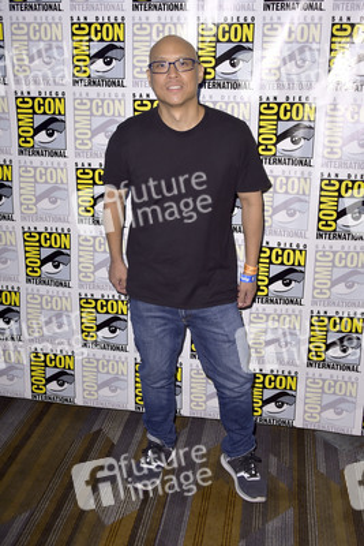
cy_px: 273
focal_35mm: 34
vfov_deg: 55.8
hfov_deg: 38.9
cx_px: 182
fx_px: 515
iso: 1000
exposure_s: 1/250
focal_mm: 34
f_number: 6.3
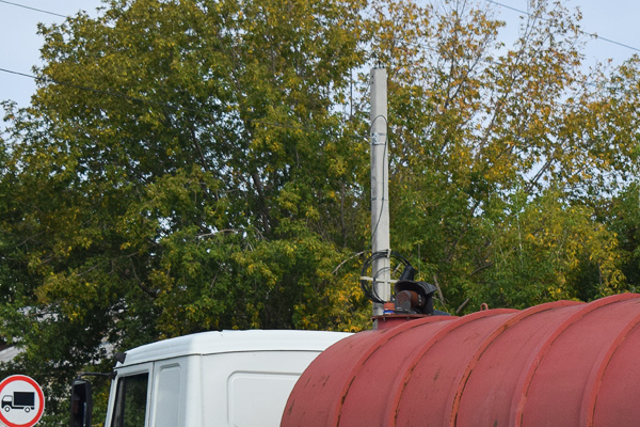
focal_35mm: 144
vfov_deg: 9.5
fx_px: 2560
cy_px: 423
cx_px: 508
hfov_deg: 14.2
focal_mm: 48
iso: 400
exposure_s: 1/1250
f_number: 6.3
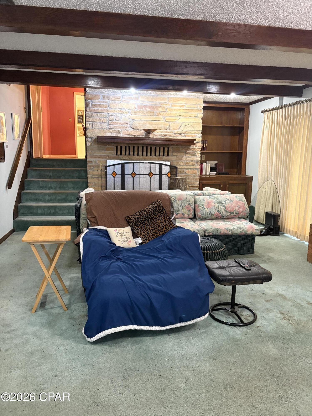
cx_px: 156
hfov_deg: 53.1
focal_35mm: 26
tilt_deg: -8.3
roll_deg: -1.1
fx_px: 312
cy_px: 208
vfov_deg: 67.3
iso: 500
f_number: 1.6
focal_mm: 5.96
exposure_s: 1/60
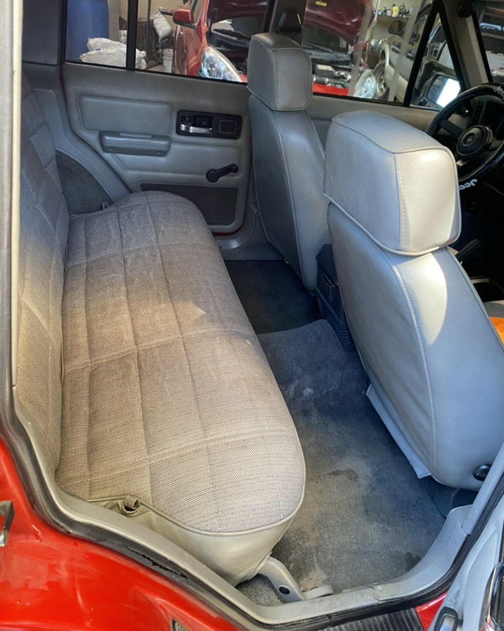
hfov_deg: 51.5
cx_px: 249
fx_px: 522
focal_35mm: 28
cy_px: 286
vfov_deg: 62.1
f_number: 1.8
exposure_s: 1/60
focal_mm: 4.25
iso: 160
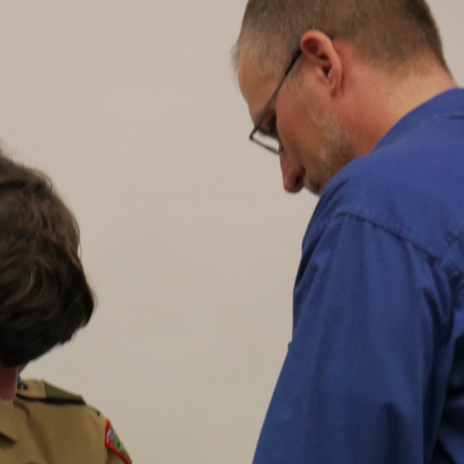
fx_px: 4110
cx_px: 161
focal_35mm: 271
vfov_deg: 6.4
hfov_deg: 6.5
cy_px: 458
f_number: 5.4
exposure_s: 1/160
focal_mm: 77
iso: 3200
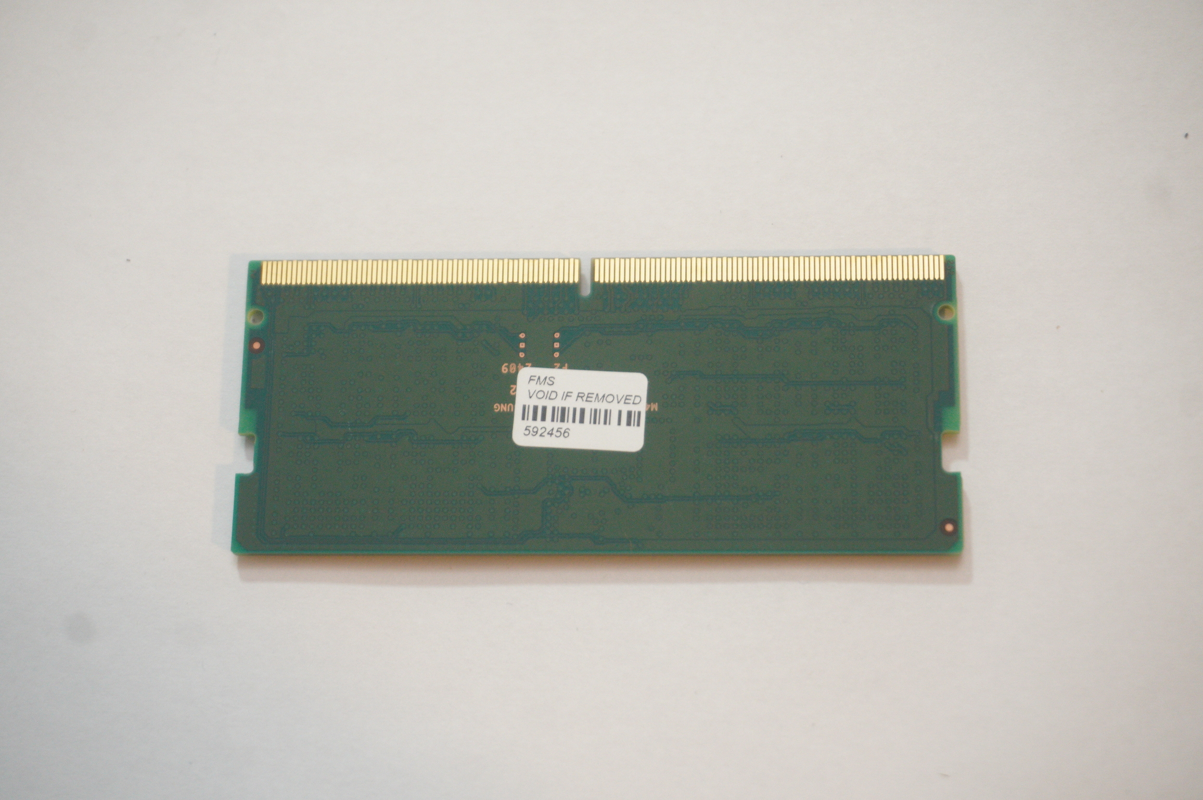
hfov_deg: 31.2
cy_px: 400
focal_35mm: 64
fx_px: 2153
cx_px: 602
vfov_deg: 21.0
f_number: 5.6
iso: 1600
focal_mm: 43
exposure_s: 1/30
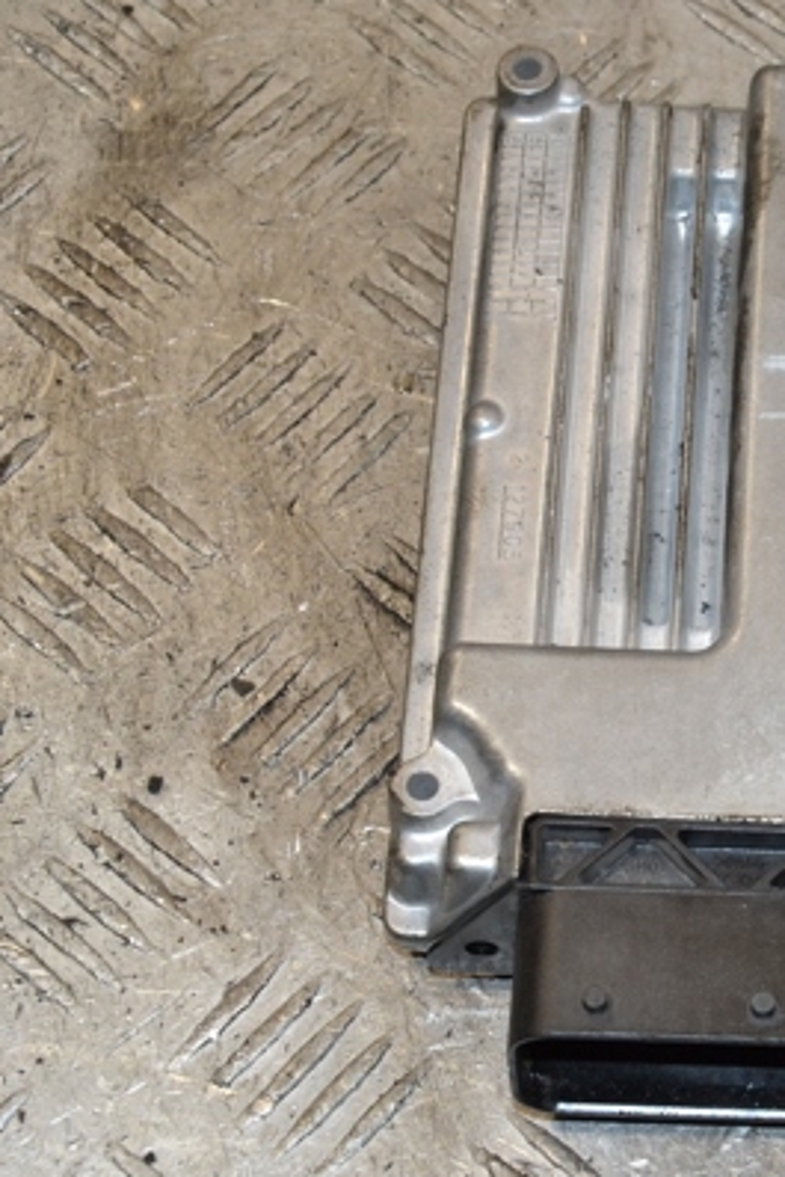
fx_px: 3555
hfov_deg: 12.3
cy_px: 614
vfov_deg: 18.8
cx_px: 927
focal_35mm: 109
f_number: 9
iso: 800
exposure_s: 1/200
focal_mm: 45
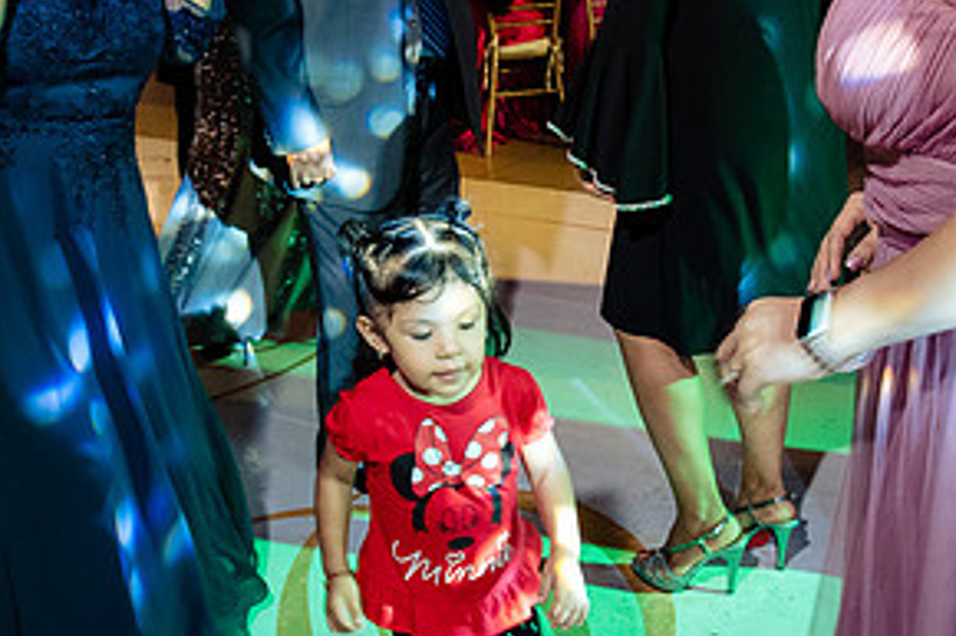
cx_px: 478
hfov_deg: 41.1
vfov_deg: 28.0
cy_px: 308
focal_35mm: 48
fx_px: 1274
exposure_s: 1/60
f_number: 7.1
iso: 2000
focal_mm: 24
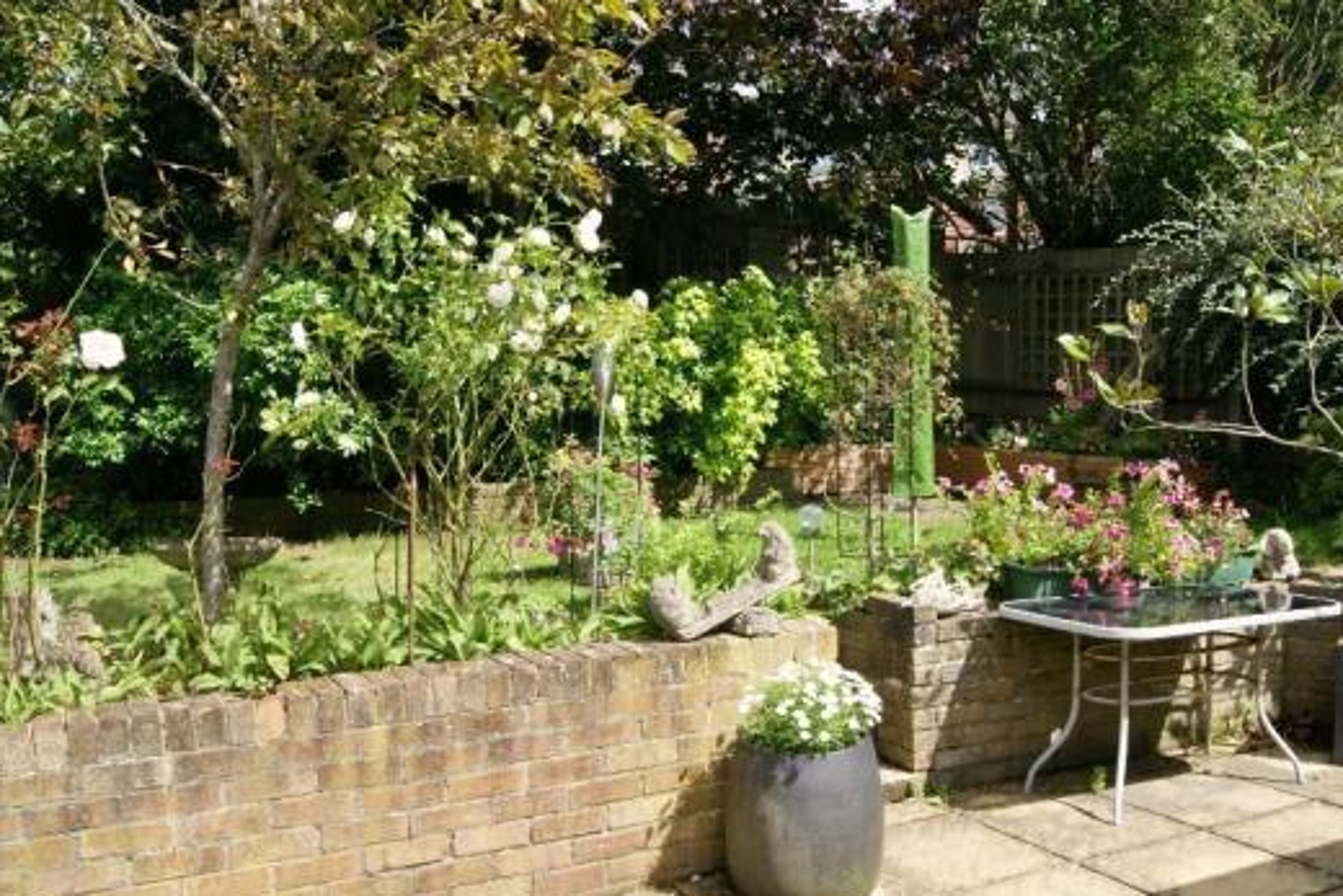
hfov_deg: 55.6
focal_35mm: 34
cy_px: 482
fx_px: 1269
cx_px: 755
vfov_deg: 38.9
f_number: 10
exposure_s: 1/125
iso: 100
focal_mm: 18
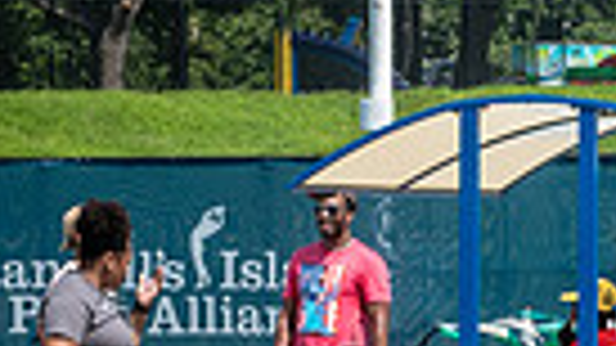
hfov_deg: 4.6
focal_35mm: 467
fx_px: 7626
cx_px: 1219
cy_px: 411
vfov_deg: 2.6
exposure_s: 1/160
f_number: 20
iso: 400
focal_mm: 105
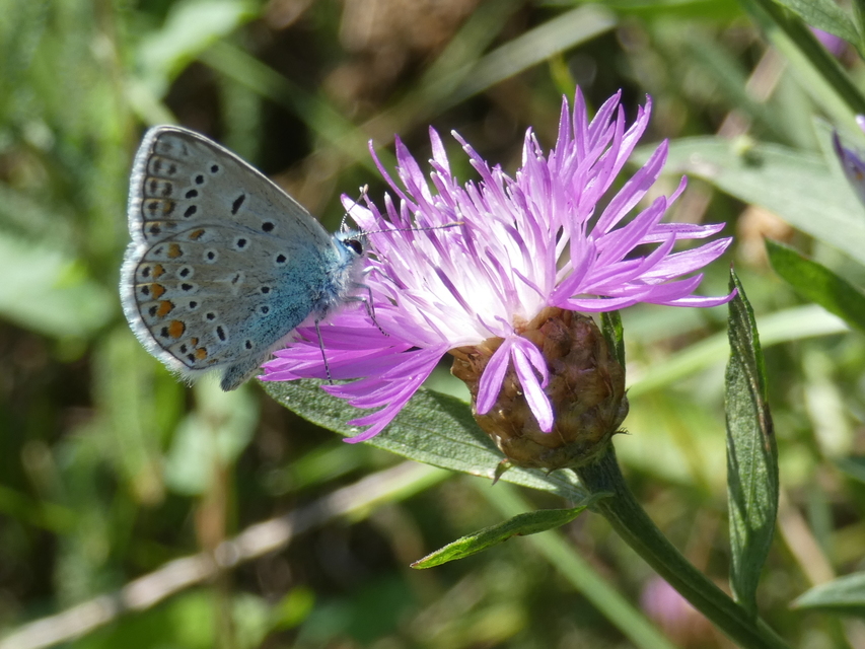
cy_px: 324
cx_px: 432
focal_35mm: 128
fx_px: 3199
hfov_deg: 15.4
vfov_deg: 11.6
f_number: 5.2
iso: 80
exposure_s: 1/100
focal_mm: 22.9
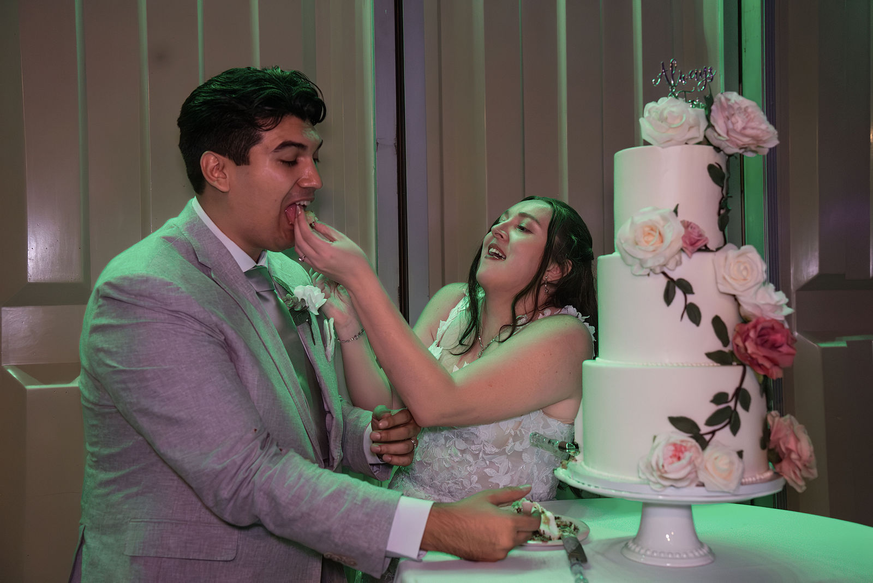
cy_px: 292
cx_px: 436
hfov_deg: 49.5
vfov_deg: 34.3
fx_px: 946
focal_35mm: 39
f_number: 4
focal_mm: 39
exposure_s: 1/160
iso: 10000
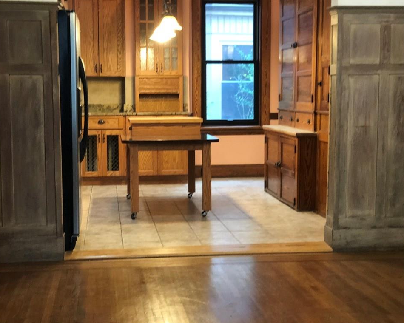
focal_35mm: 60
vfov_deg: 25.4
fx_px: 717
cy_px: 162
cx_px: 192
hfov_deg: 31.4
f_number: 2.8
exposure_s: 1/30
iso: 400
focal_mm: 6.6
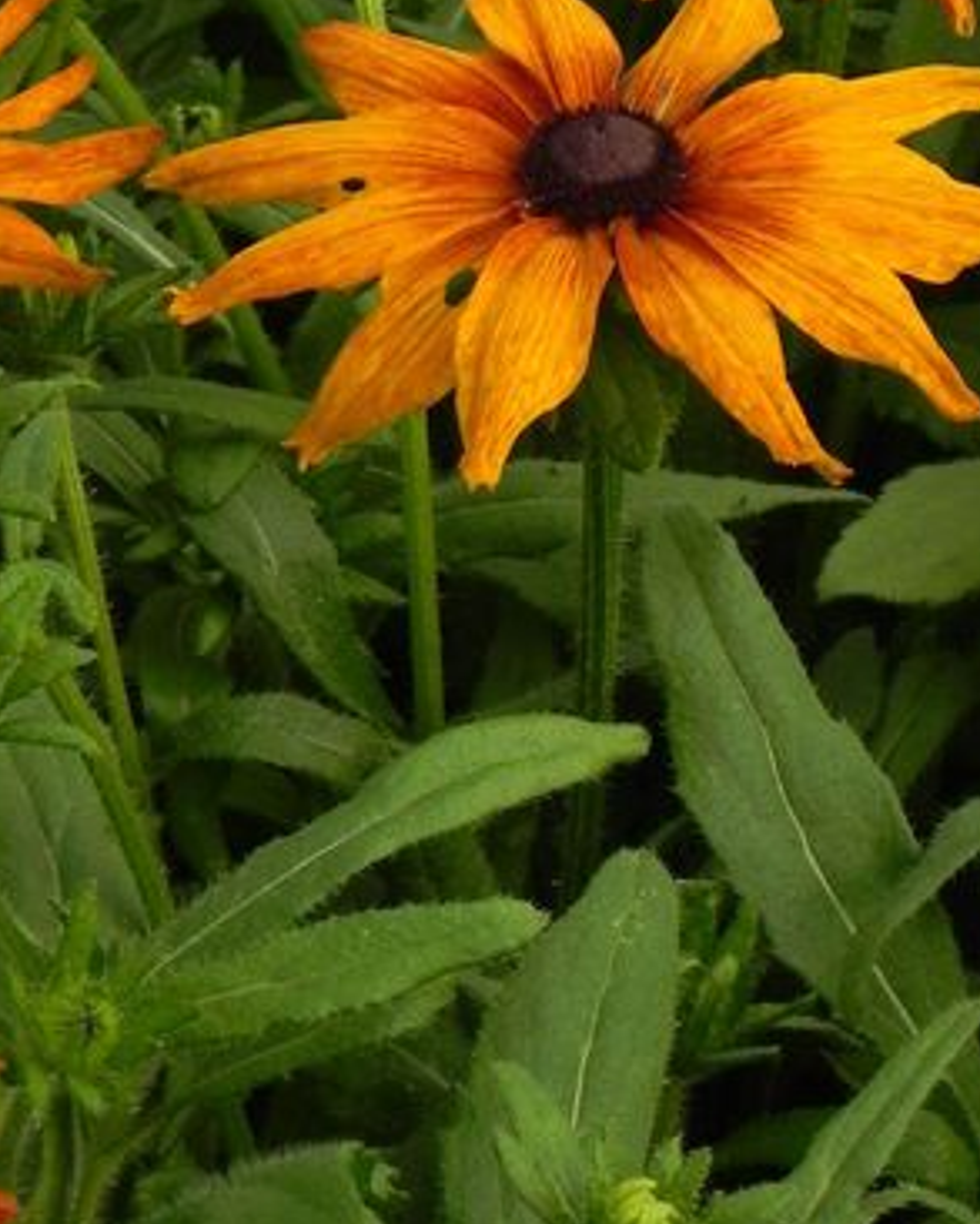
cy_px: 174
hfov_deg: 5.0
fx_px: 11126
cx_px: 164
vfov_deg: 6.3
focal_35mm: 307
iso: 160
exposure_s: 1/400
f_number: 5
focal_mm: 25.7
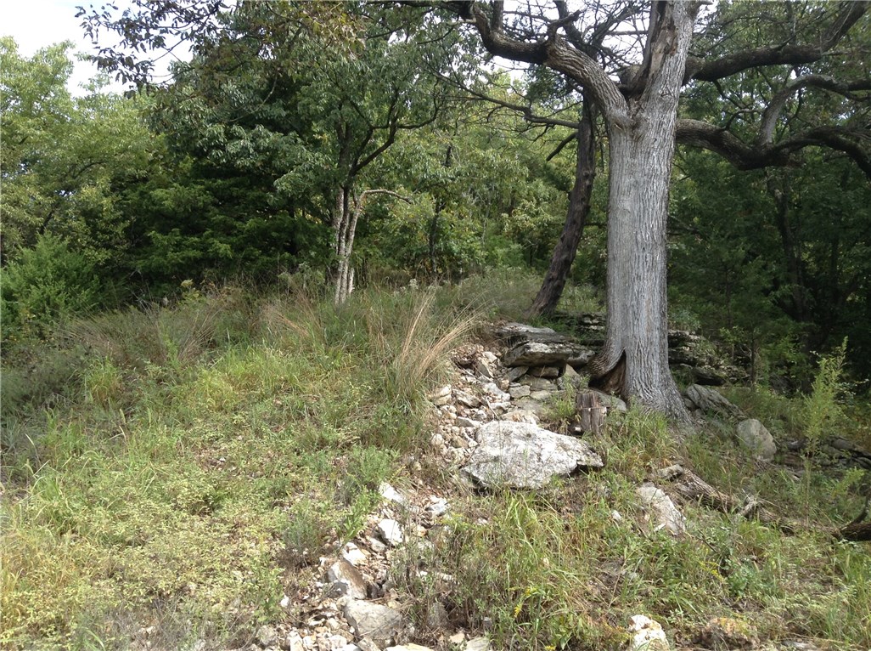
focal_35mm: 33
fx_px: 829
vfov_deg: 42.8
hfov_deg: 55.4
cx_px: 436
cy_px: 326
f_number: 2.4
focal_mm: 3.3
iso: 25
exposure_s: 1/262
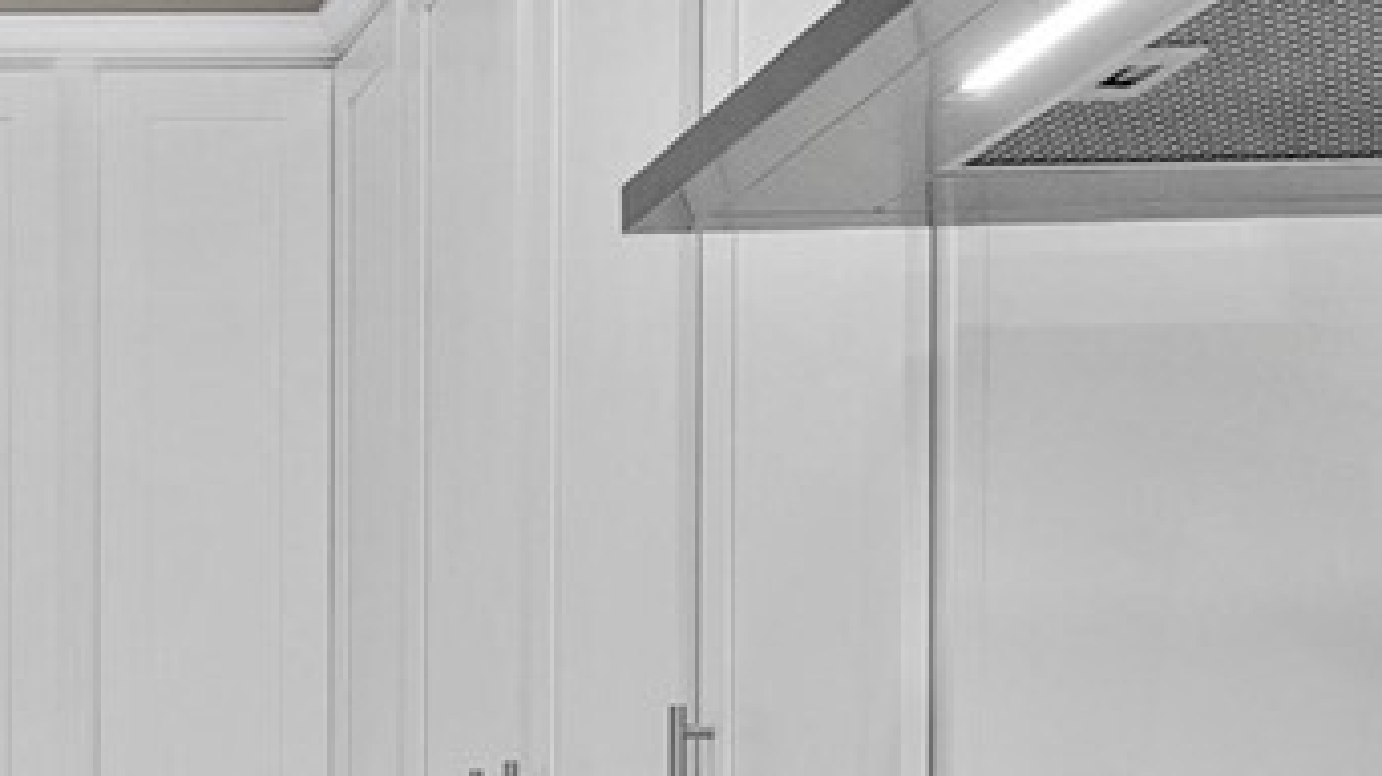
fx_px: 2857
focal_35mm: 78
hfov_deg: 23.5
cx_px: -491
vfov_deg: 14.6
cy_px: 1091
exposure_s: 1/10
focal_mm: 15
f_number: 7.1
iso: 1000
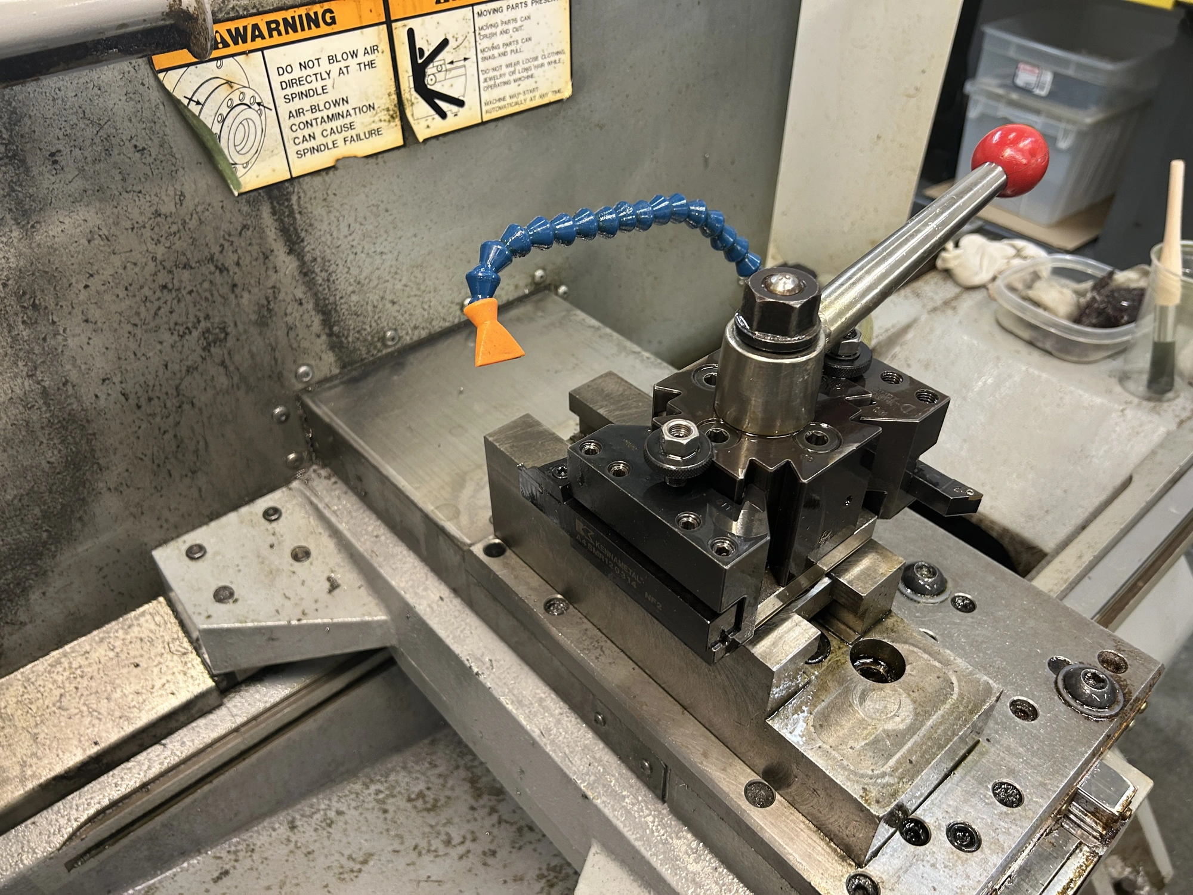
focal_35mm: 26
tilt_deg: -40.2
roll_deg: +0.1
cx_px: 596
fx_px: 896
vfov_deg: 53.1
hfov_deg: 67.3
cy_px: 448
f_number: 1.5
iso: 125
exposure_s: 1/60
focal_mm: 5.7
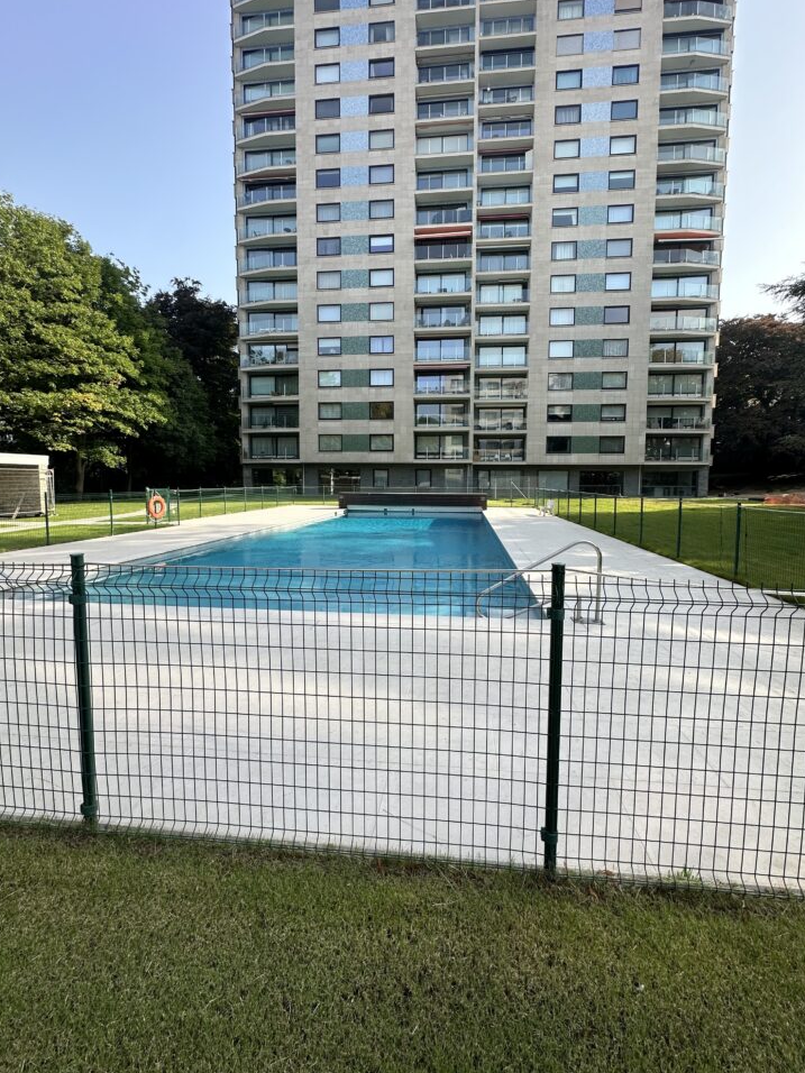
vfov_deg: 98.1
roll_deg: -0.4
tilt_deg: -5.0
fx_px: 465
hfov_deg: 81.7
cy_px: 516
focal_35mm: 15
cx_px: 413
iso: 40
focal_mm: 2.22
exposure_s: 1/651
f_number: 2.2
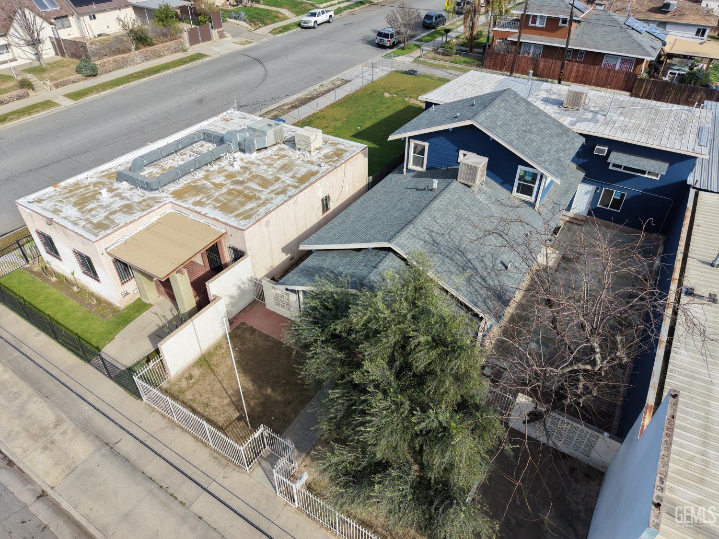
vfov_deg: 56.8
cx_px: 360
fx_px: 498
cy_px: 270
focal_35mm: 24
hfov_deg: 71.6
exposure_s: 1/4000
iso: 290
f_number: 1.8
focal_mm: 8.67
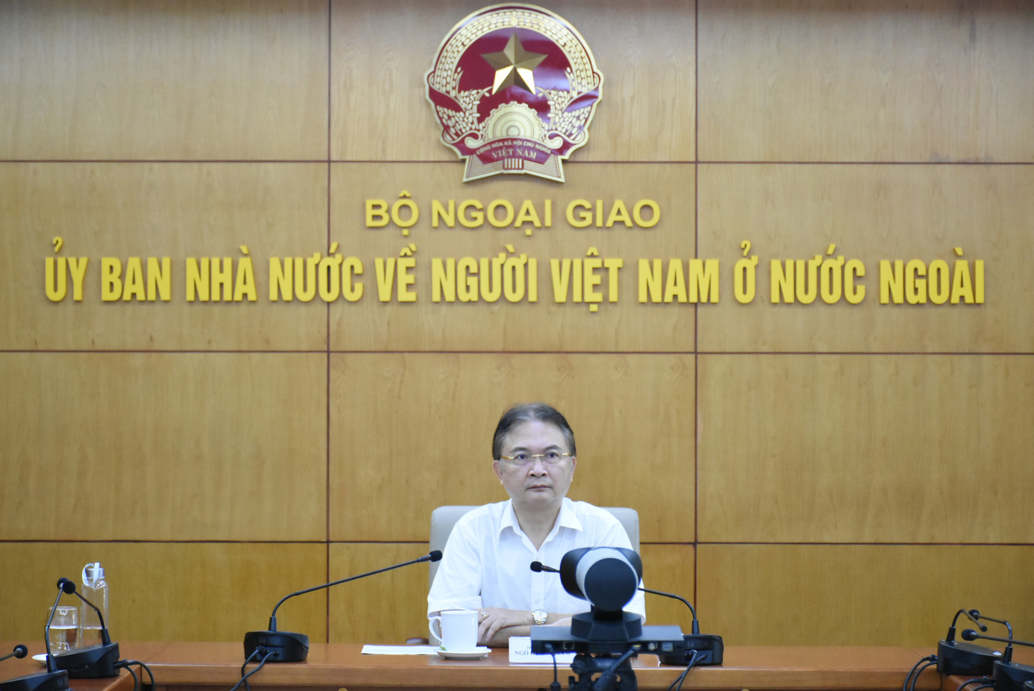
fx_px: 2846
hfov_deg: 20.6
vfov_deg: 13.8
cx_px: 517
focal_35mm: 99
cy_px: 346
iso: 4000
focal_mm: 66
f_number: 5
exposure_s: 1/100
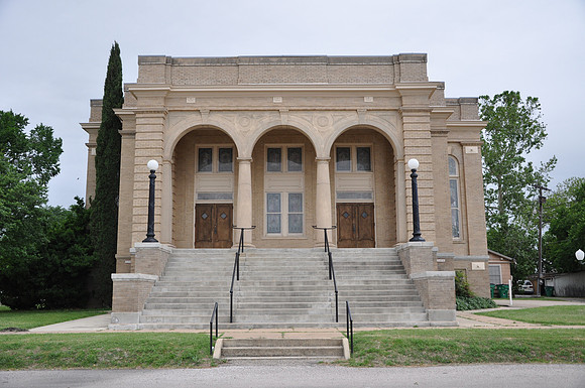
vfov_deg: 36.8
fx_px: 584
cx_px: 292
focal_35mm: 36
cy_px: 194
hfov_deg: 53.2
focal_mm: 24
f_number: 5
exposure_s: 1/100
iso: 400
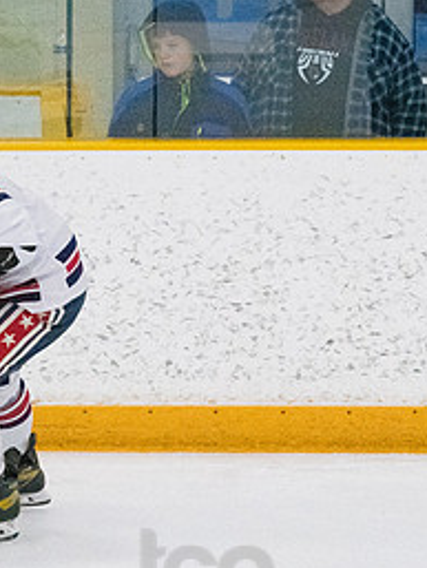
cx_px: -106
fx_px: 10698
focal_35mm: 651
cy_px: 298
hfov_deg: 2.3
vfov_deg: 3.0
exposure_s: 1/1600
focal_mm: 200
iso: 8000
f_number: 5
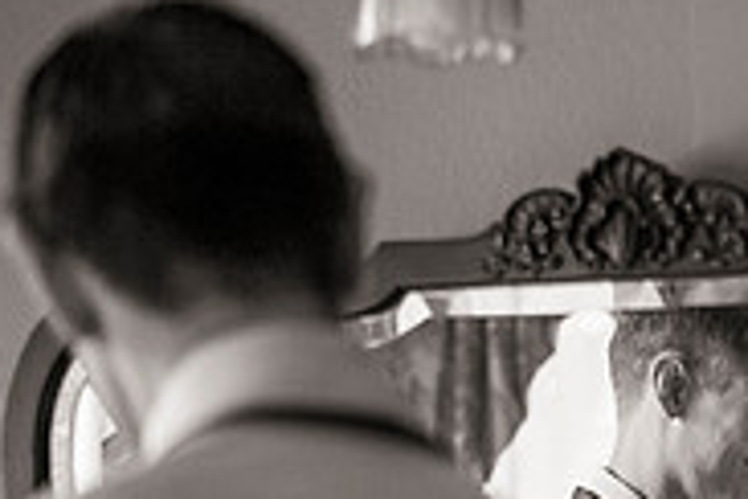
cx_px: 1076
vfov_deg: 7.8
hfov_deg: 11.5
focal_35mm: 173
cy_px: 662
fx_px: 3594
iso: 1000
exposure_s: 1/640
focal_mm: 50
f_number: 1.8
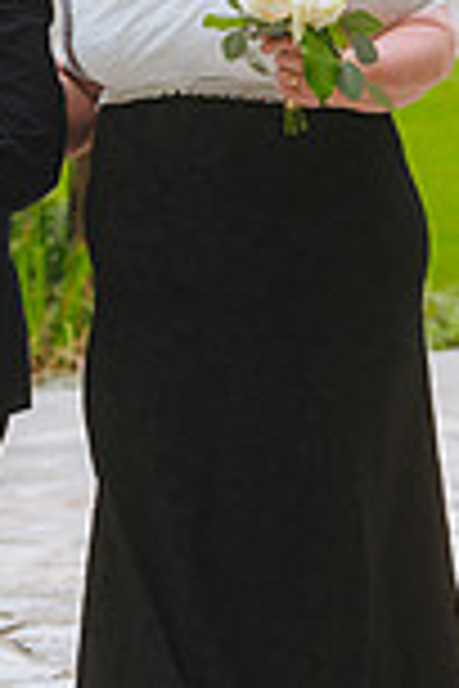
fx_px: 6196
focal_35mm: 324
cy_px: 45
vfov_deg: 6.3
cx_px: -74
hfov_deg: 4.2
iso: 400
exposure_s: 1/1250
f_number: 2.8
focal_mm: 110
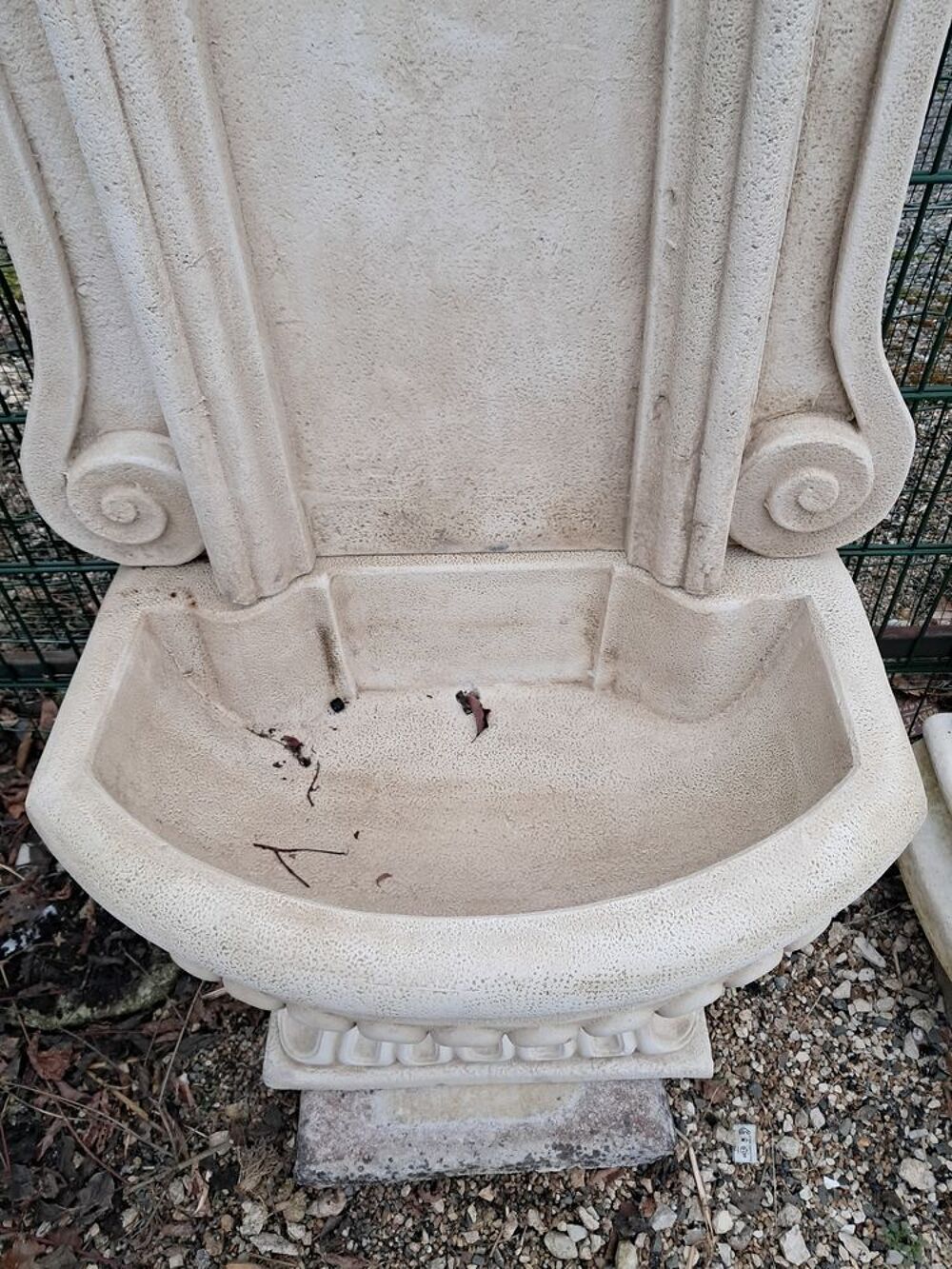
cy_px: 634
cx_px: 476
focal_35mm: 27
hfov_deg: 51.4
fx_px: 990
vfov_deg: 65.3
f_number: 1.8
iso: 160
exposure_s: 1/50
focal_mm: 4
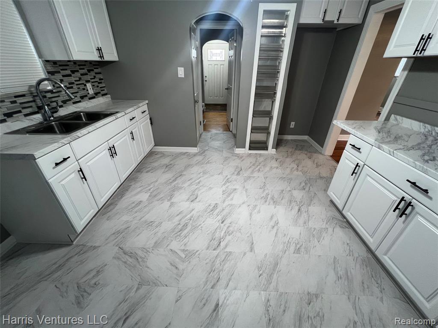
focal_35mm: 13
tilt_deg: -31.4
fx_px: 164
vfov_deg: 89.9
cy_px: 164
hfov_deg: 106.2
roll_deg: -0.6
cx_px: 219
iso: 160
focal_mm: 1.57
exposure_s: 1/60
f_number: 1.8
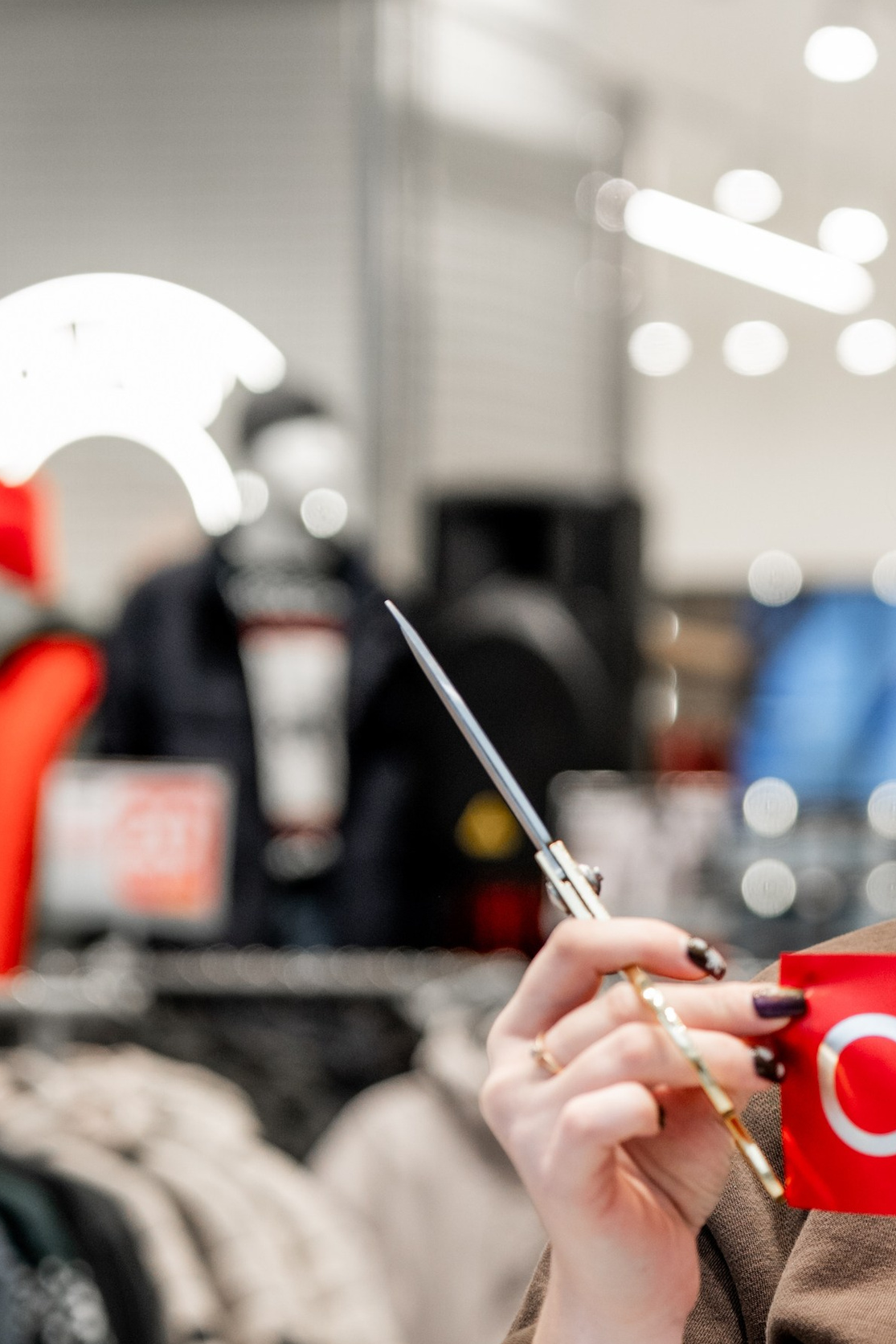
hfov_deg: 9.7
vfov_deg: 14.6
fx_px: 5227
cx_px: 1004
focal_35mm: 140
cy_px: 1059
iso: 800
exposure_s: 1/200
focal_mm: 61
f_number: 2.8
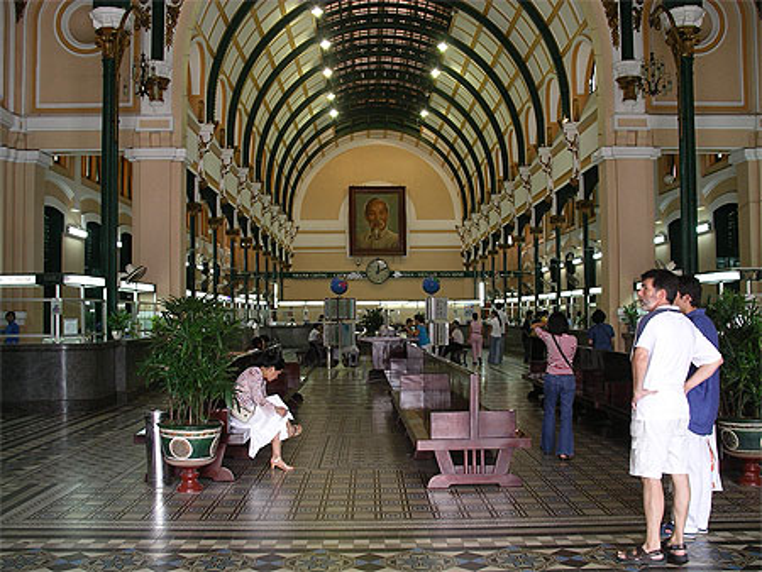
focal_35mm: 37
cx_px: 381
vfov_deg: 38.7
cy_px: 286
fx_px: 815
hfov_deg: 50.1
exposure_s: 1/39
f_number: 2.8
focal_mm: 7.8
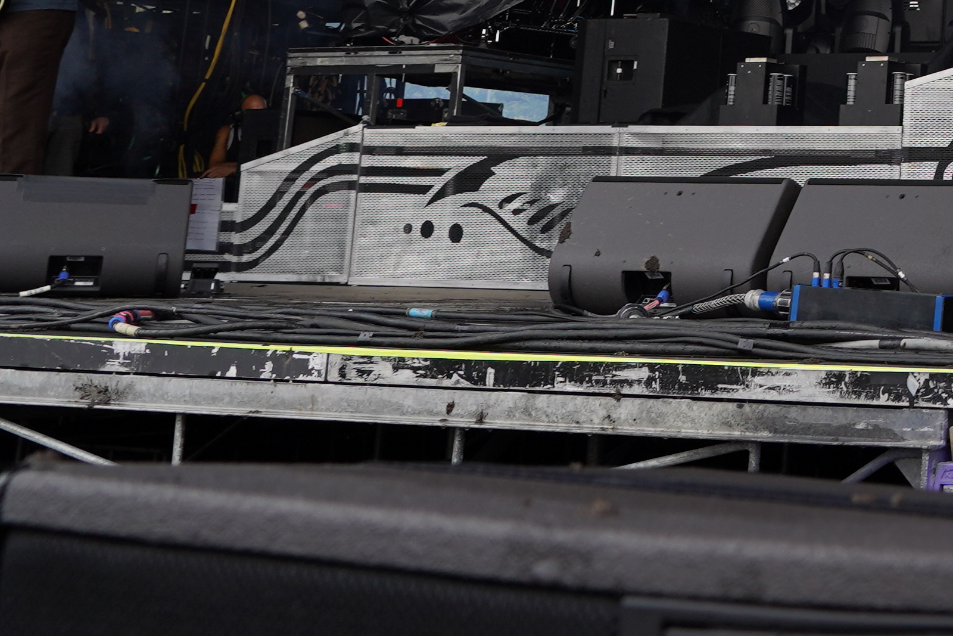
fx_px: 2383
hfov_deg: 20.5
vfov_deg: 14.0
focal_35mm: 90
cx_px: 1265
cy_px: -373
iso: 100
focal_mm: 24
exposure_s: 1/100
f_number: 7.1
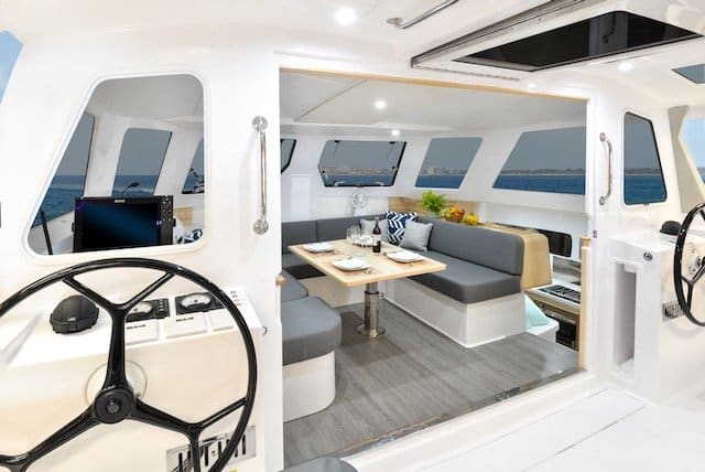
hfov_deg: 89.9
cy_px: 236
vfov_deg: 67.5
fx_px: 353
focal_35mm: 18
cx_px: 352
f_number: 18
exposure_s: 4
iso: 125
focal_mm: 18
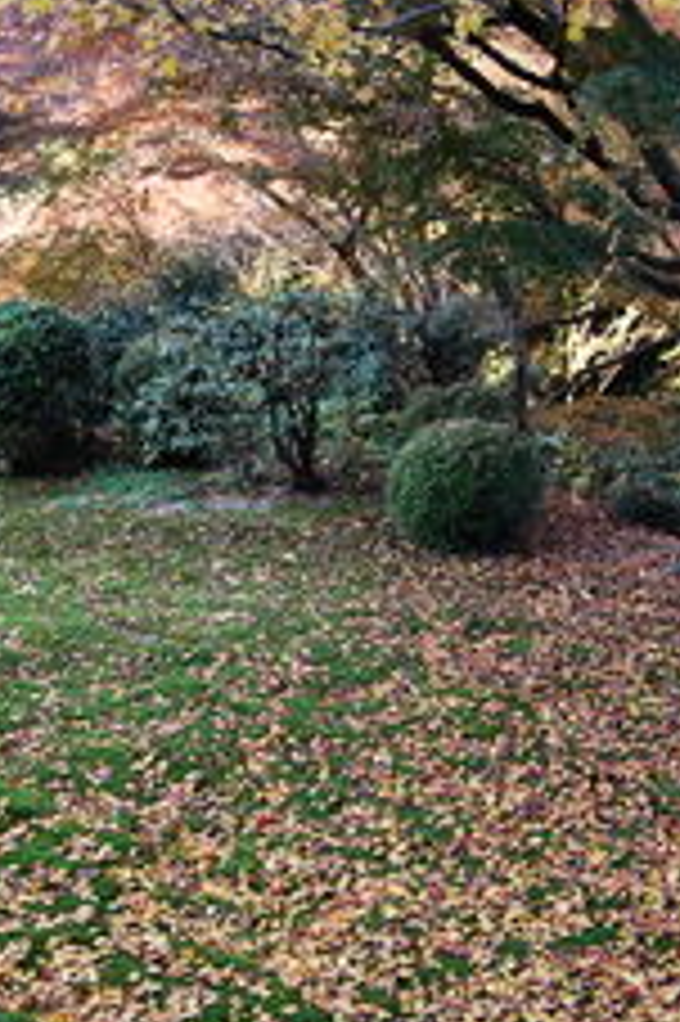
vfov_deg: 35.1
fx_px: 1617
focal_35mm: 57
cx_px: 182
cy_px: 473
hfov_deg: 23.5
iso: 400
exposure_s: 1/80
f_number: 4.5
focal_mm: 18
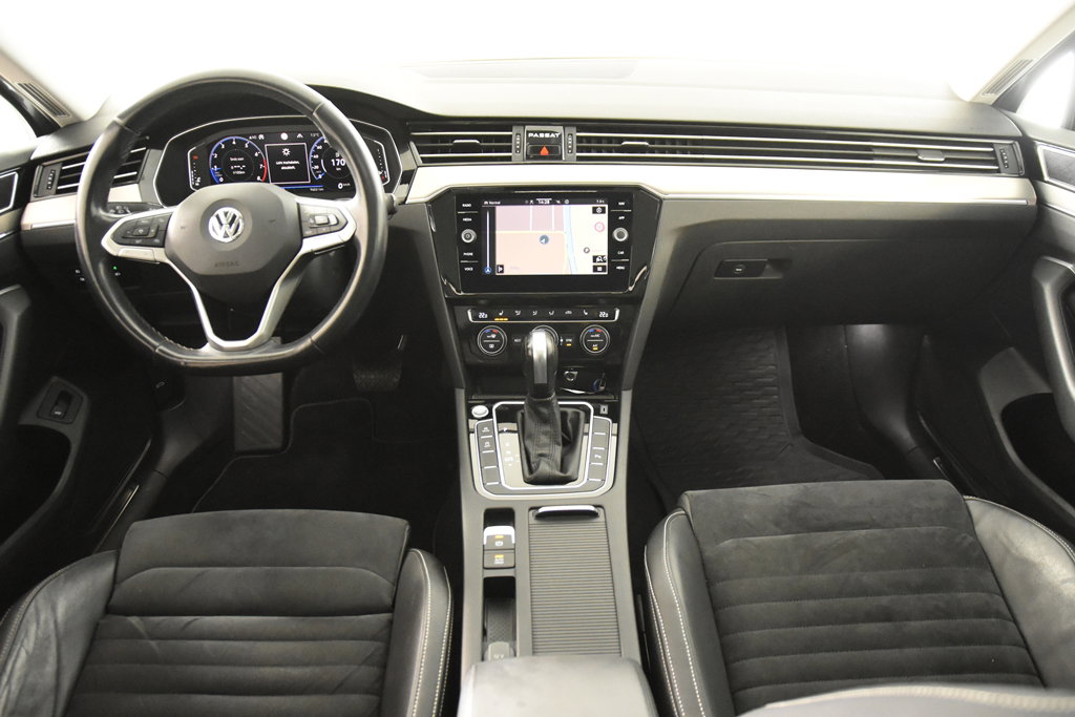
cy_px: 358
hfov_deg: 70.4
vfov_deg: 50.4
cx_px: 538
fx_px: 762
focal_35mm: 26
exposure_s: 1/25
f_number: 2.8
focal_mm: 17
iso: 5600
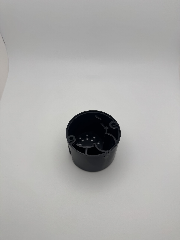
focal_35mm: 24
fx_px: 166
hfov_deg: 56.8
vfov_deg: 71.6
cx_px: 90
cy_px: 120
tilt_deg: -54.6
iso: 80
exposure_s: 1/812
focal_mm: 6.76
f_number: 1.78
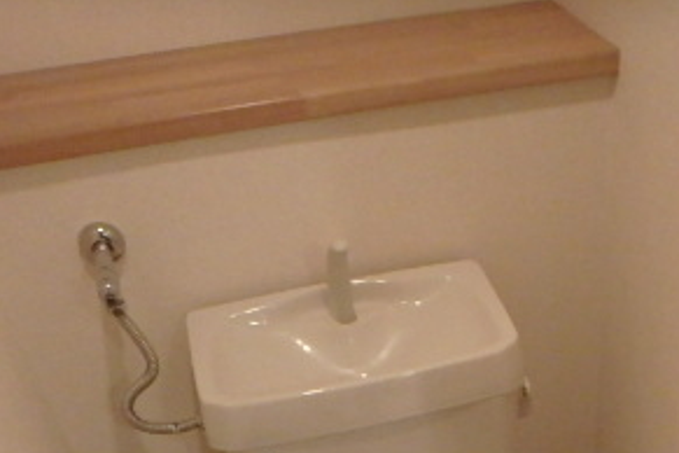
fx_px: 905
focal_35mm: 48
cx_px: 504
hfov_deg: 40.0
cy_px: 556
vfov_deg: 25.1
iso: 800
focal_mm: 3.7
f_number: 3.5
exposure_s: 1/30
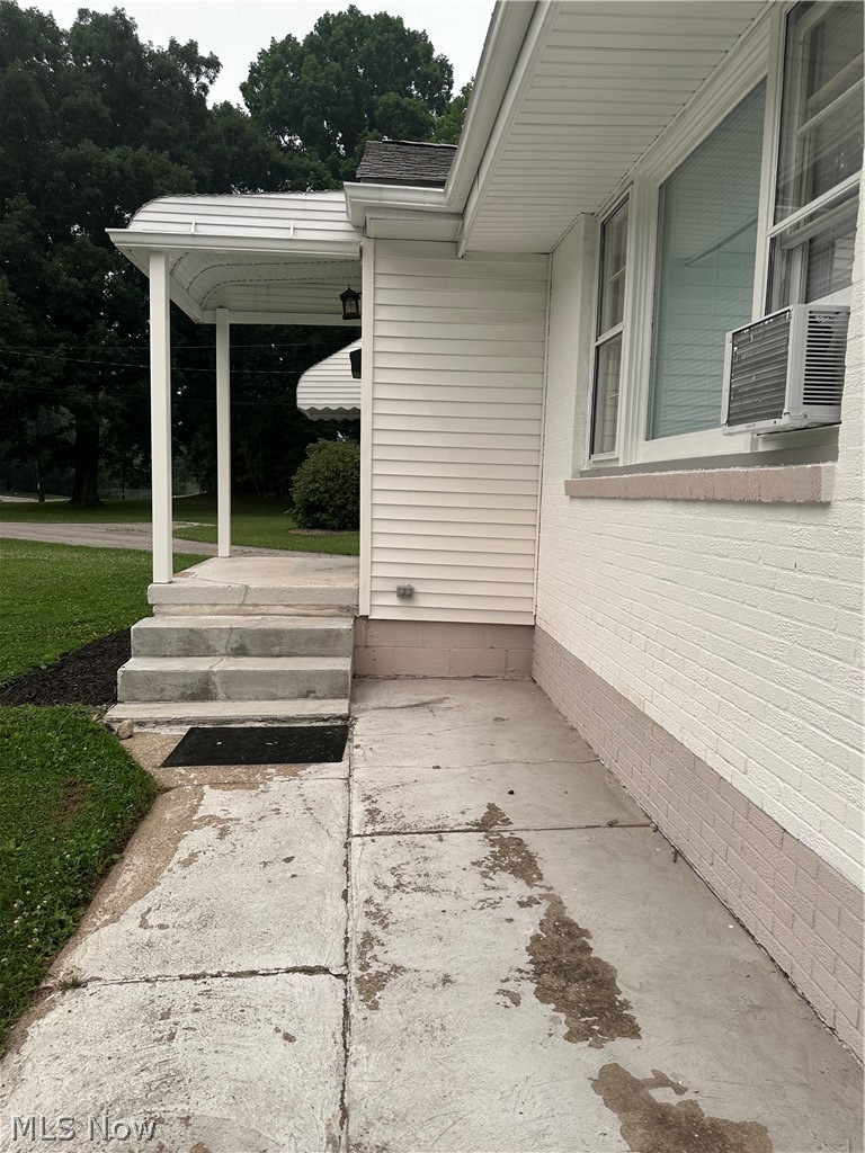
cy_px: 576
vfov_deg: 71.6
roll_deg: -1.3
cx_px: 432
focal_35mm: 24
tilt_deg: -5.9
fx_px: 800
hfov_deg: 56.8
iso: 80
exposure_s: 1/4545
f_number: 1.78
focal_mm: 6.86
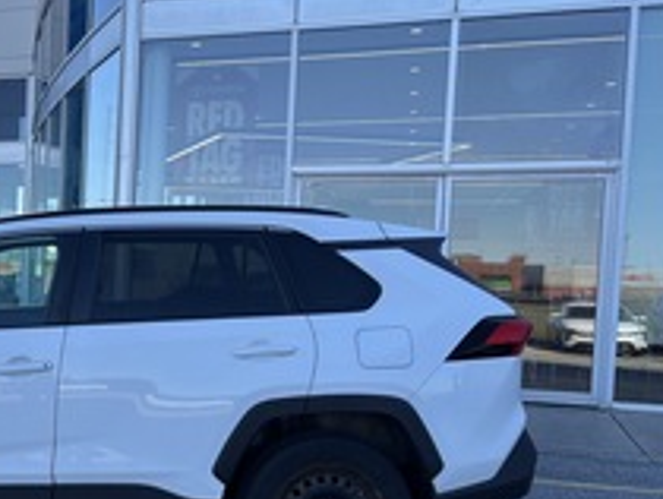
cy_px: 336
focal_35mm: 52
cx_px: 13
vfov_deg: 27.9
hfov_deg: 33.8
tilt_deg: -3.4
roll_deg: -2.0
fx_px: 997
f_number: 1.6
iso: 50
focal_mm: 5.96
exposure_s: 1/1543
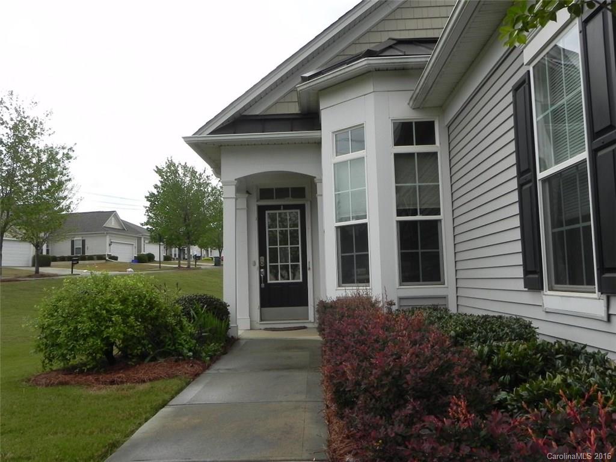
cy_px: 231
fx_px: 587
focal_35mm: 33
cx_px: 308
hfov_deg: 55.4
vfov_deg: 42.9
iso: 160
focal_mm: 5.9
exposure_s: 1/247
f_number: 6.3
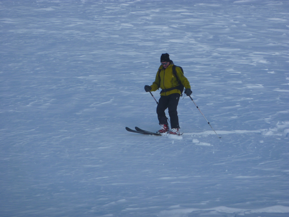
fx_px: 2321
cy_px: 108
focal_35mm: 278
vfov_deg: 5.3
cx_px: 144
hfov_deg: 7.1
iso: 80
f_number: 5.6
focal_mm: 45.7
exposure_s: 1/800
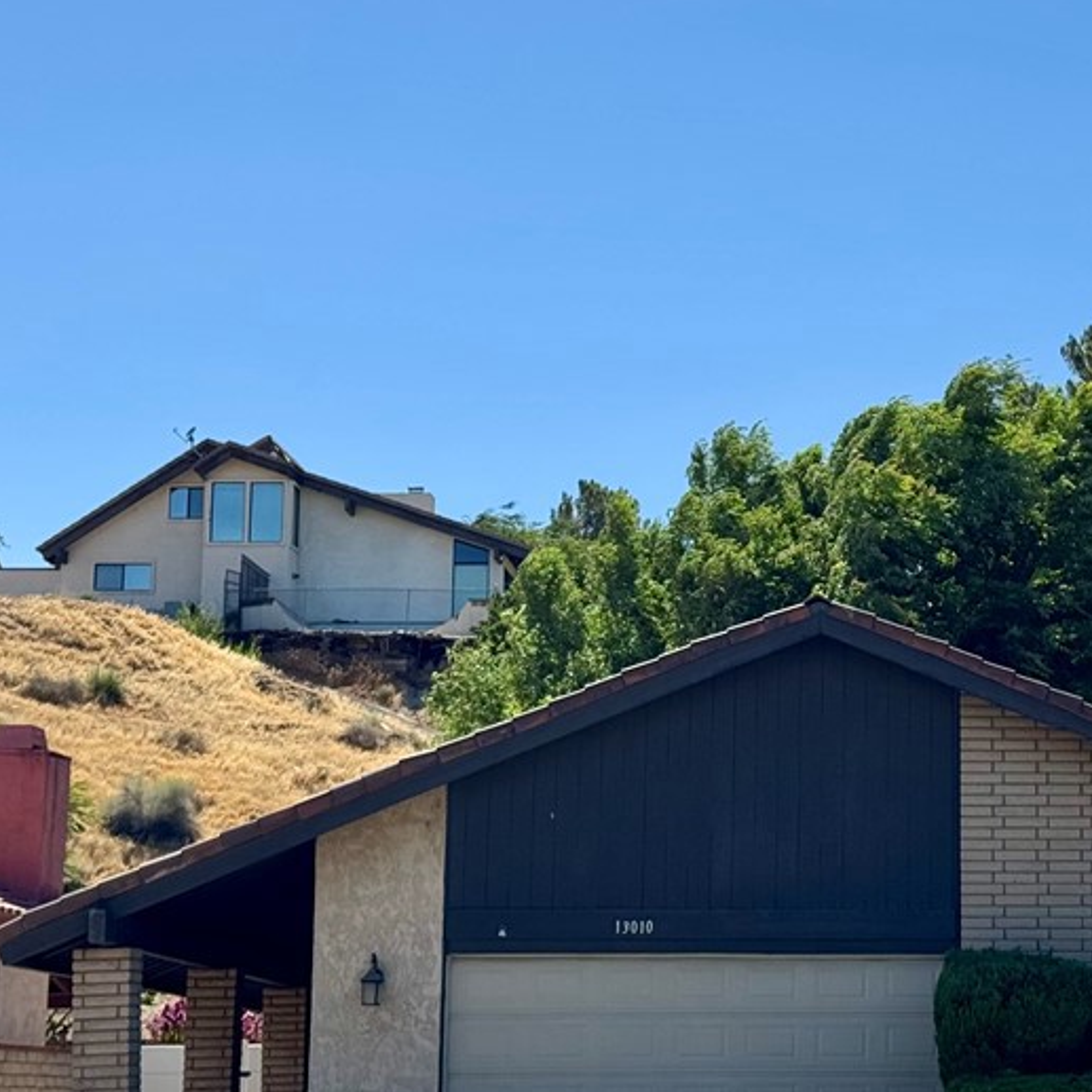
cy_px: 629
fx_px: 2998
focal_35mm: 84
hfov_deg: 20.4
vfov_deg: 20.6
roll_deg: +0.4
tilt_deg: +8.9
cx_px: 904
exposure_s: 1/5848
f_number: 1.78
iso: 64
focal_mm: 6.76
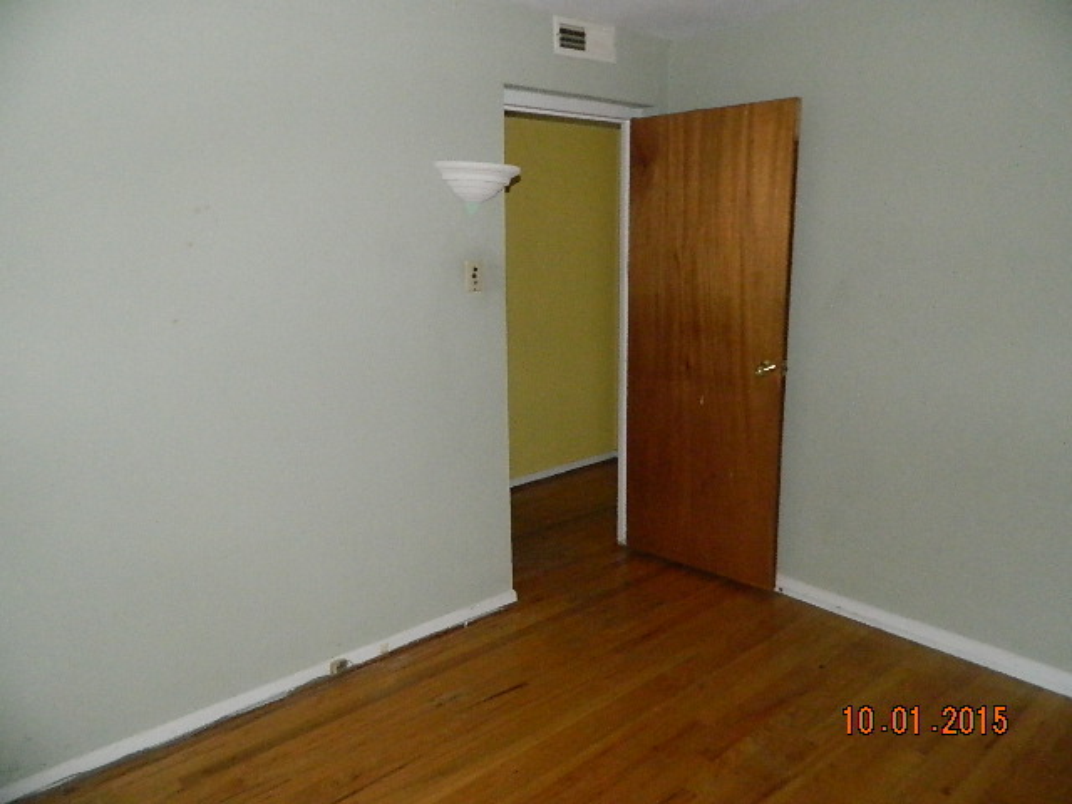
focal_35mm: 25
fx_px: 774
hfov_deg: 69.4
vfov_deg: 54.9
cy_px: 402
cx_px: 536
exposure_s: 1/30
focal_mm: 4.5
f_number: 8.7
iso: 800
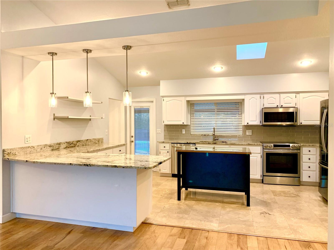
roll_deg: +0.4
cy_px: 125
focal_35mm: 26
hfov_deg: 67.3
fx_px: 251
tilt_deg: -1.4
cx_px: 167
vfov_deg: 53.1
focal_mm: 4.25
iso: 125
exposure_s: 1/60
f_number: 1.8
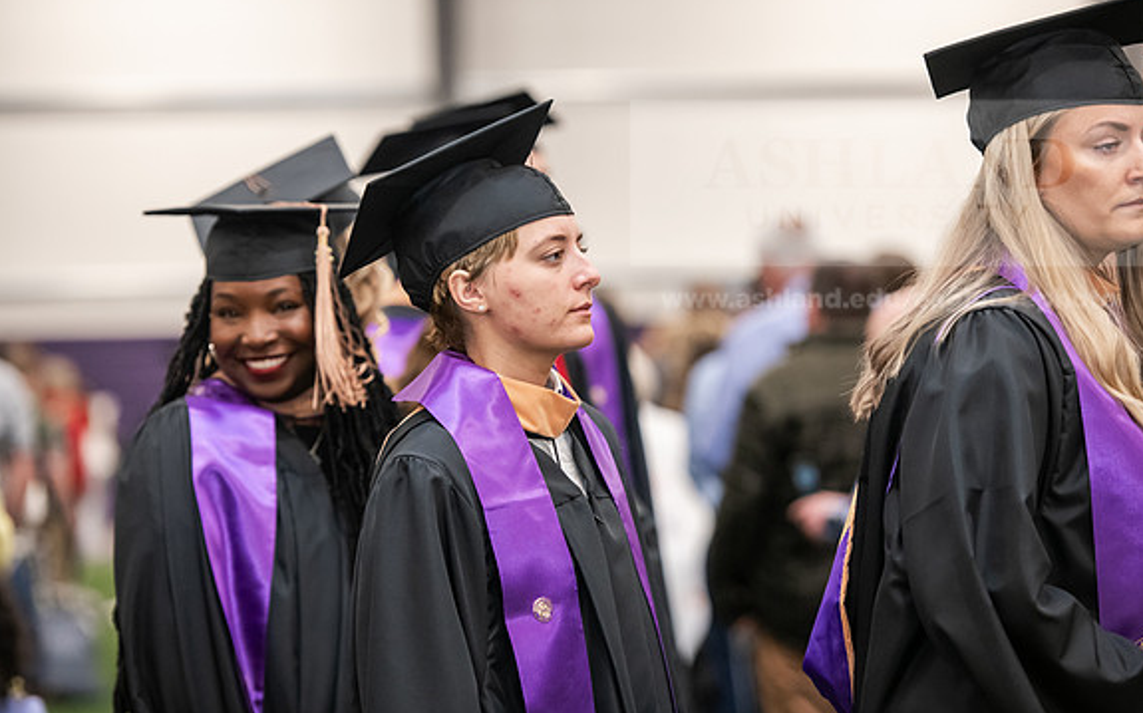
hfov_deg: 14.5
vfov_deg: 9.1
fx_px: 4484
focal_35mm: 144
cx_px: 571
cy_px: 341
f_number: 3.2
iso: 2500
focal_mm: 140
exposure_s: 1/200
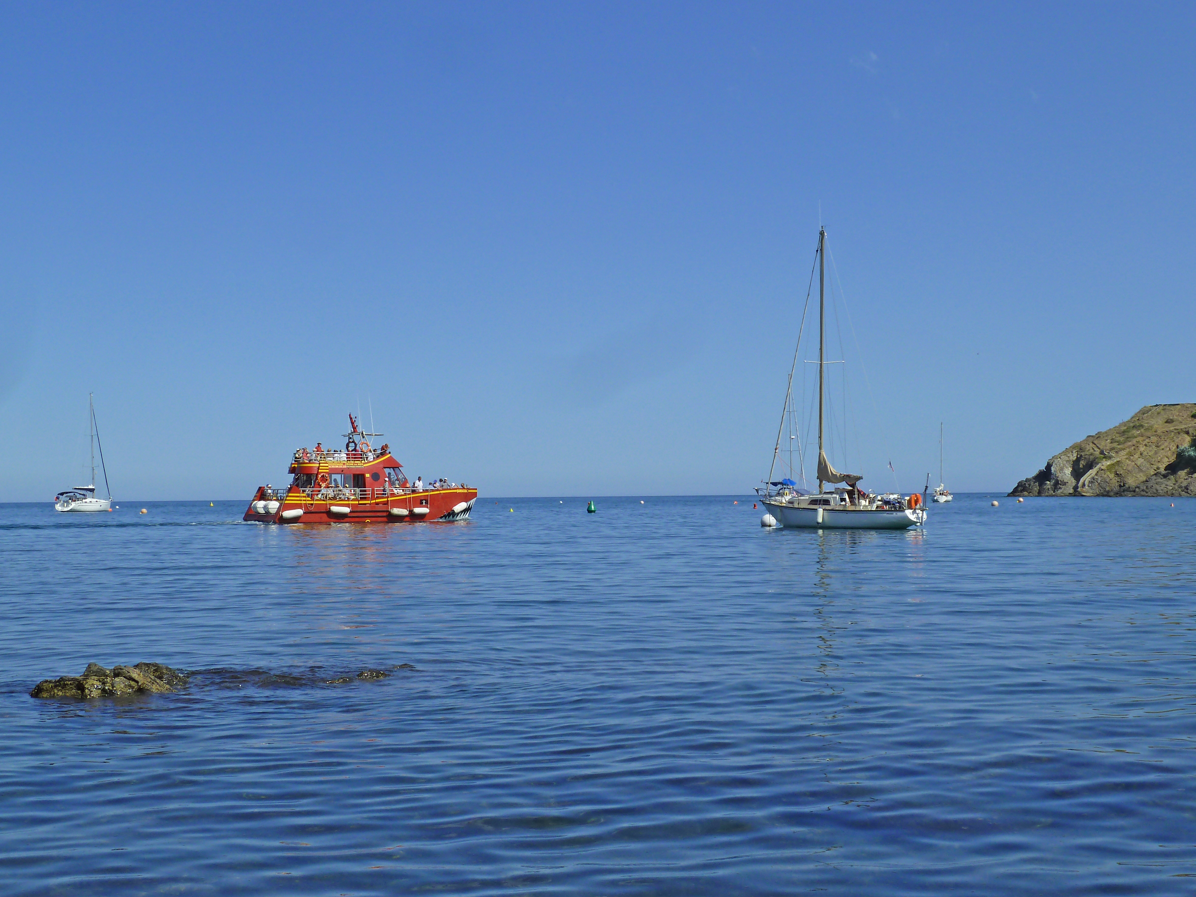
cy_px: 442
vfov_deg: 29.7
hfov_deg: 38.9
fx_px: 1693
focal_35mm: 49
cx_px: 609
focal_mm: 7.9
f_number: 5.6
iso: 80
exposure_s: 1/500
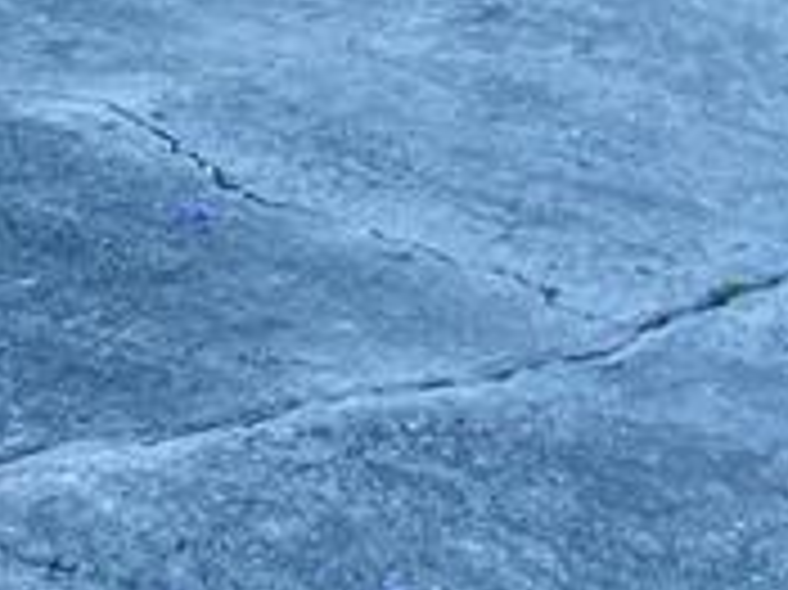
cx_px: 95
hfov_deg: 12.9
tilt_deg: -2.7
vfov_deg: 9.0
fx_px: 3458
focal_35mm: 152
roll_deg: +1.5
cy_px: -734
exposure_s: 1/799
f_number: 1.8
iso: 32
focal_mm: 4.25
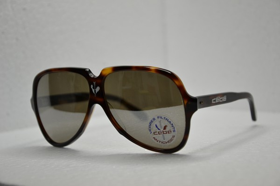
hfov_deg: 19.5
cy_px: 93
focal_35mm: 105
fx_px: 817
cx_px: 140
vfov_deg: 13.0
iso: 450
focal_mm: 70
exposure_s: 1/60
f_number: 5.3
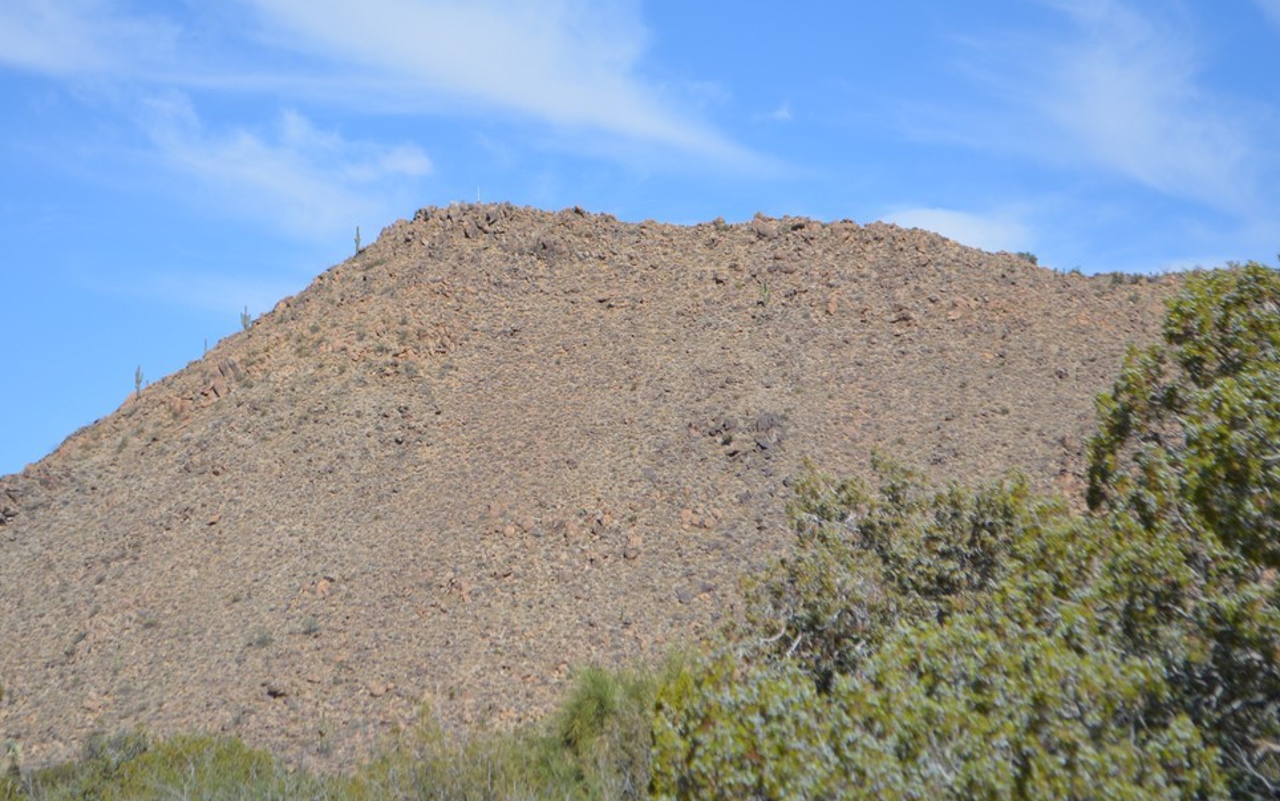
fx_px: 3300
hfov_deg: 21.9
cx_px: 582
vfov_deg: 13.8
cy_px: 368
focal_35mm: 95
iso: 400
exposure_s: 1/1600
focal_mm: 55
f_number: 7.1
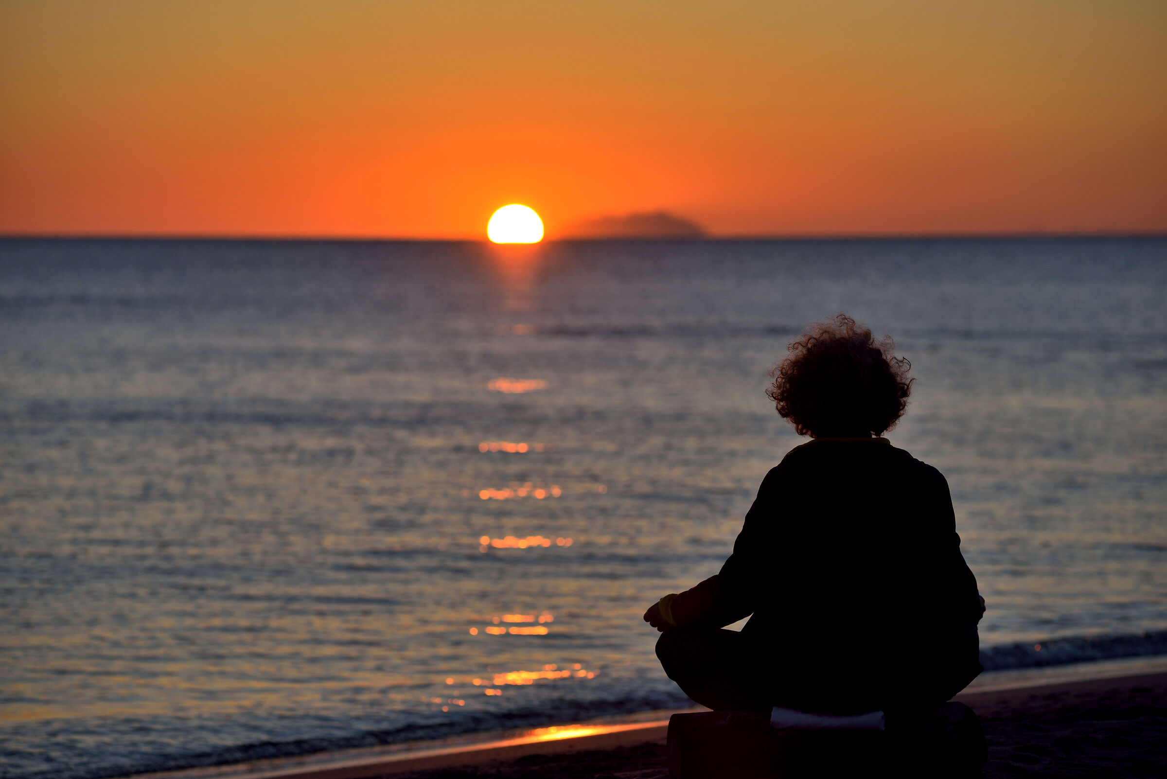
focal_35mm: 135
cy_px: 390
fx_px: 4378
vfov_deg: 10.2
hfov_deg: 15.2
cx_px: 584
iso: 200
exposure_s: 1/2000
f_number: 5.6
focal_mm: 135
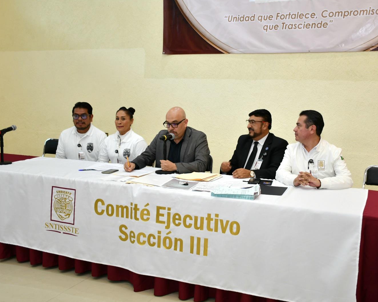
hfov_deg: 46.7
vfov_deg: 38.2
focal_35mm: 39
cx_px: 213
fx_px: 436
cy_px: 151
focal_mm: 23
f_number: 4
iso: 500
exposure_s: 1/60.2
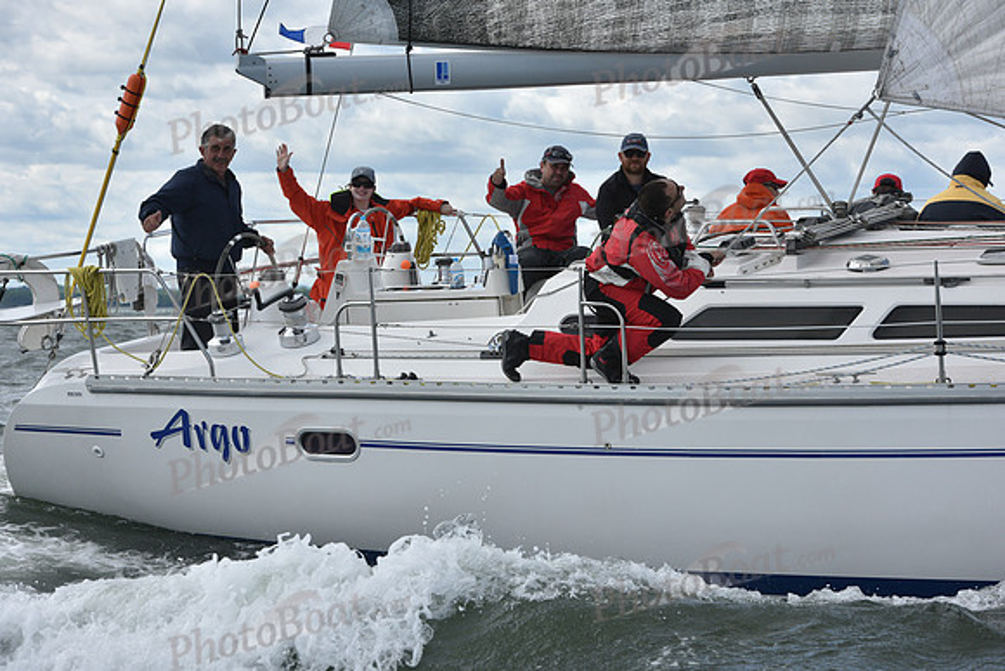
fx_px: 3071
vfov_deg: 12.5
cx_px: 502
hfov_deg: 18.6
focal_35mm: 110
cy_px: 336
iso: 320
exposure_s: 1/1000
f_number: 8
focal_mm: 110
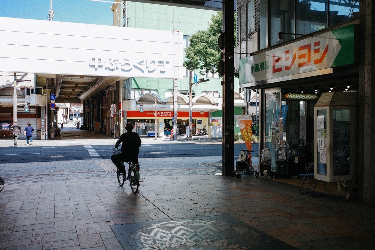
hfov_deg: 54.4
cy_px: 125
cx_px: 188
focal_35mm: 35
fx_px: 365
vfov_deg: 37.9
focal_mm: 18.3
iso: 200
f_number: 2.8
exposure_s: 1/800
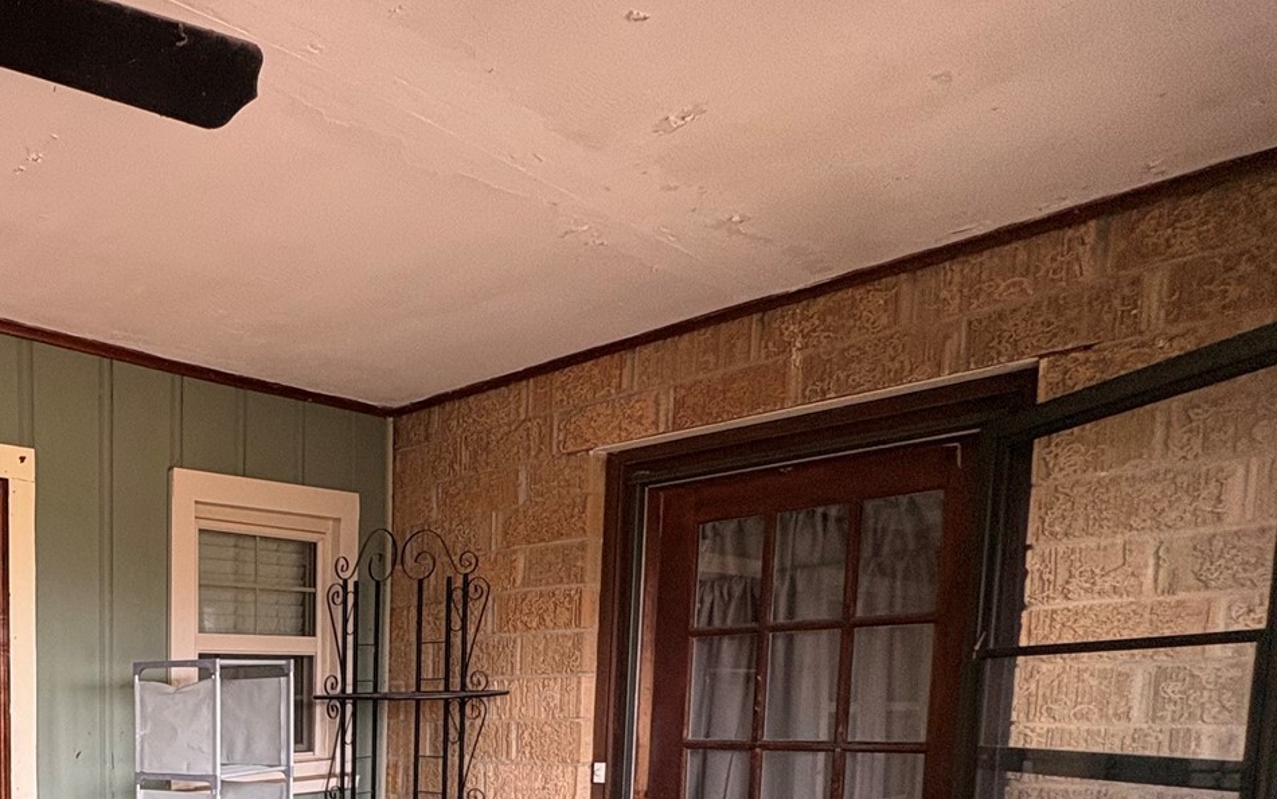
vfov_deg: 37.0
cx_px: 19
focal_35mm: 30
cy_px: 816
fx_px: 1044
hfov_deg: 51.3
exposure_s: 1/99
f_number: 2.2
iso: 160
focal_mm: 2.22
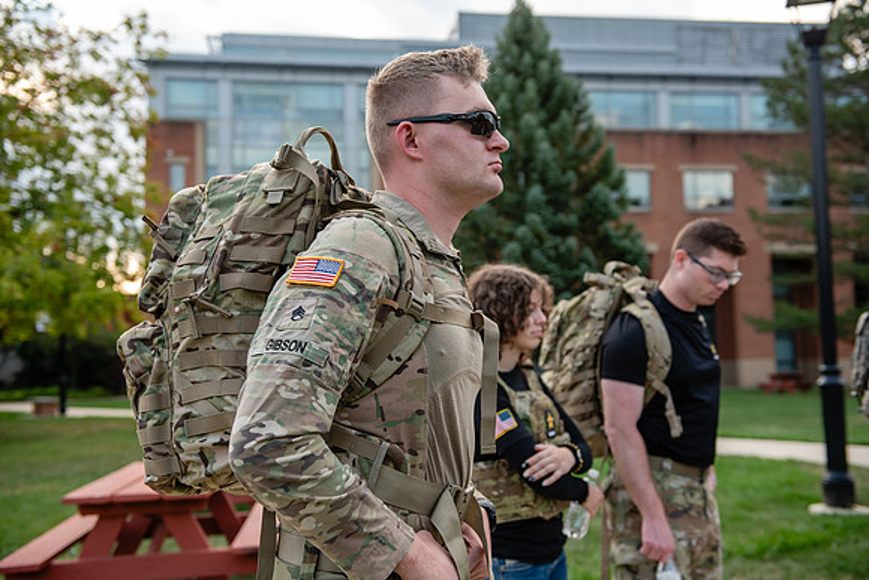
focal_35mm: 42
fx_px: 1014
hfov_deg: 46.4
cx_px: 434
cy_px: 290
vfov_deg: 31.9
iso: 320
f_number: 3.5
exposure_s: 1/400
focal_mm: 42
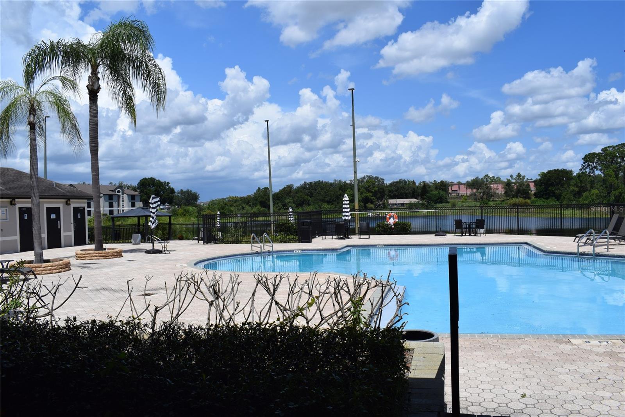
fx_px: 521
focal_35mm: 30
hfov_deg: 61.9
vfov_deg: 43.7
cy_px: 208
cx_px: 312
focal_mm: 20
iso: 200
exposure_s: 1/500
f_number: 11
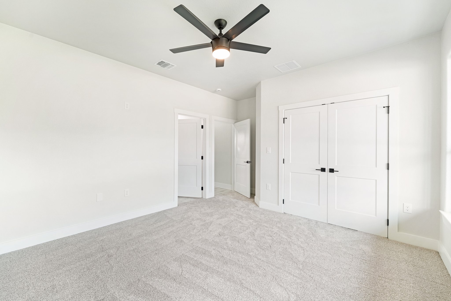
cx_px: 226
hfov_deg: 104.3
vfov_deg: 81.2
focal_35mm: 14
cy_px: 150
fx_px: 175
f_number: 8
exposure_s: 1/640
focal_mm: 14
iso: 400
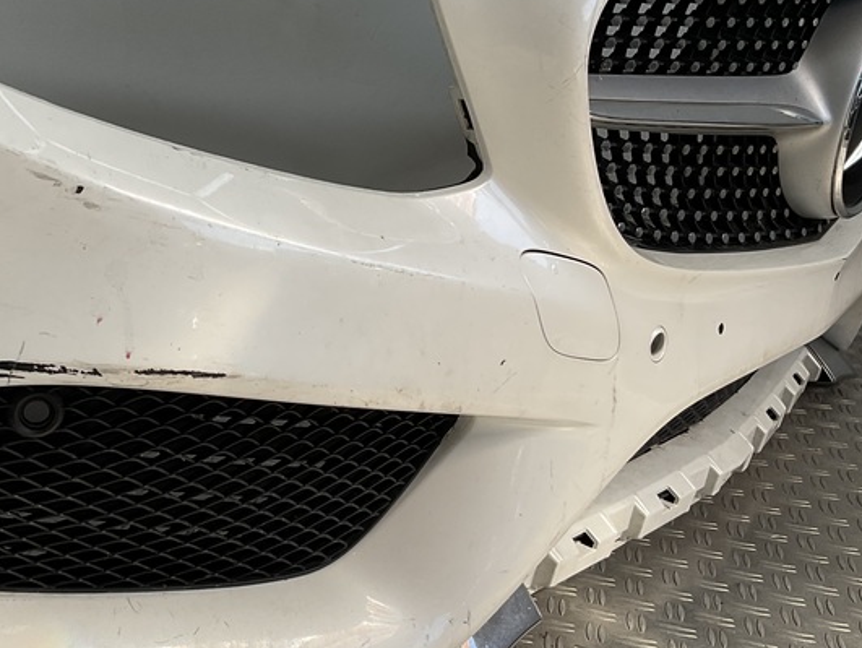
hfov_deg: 34.0
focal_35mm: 55
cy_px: 317
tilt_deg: -19.1
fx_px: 1371
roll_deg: -6.2
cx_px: 182
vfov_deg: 26.6
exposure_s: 1/556
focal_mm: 3
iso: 16
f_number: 1.8
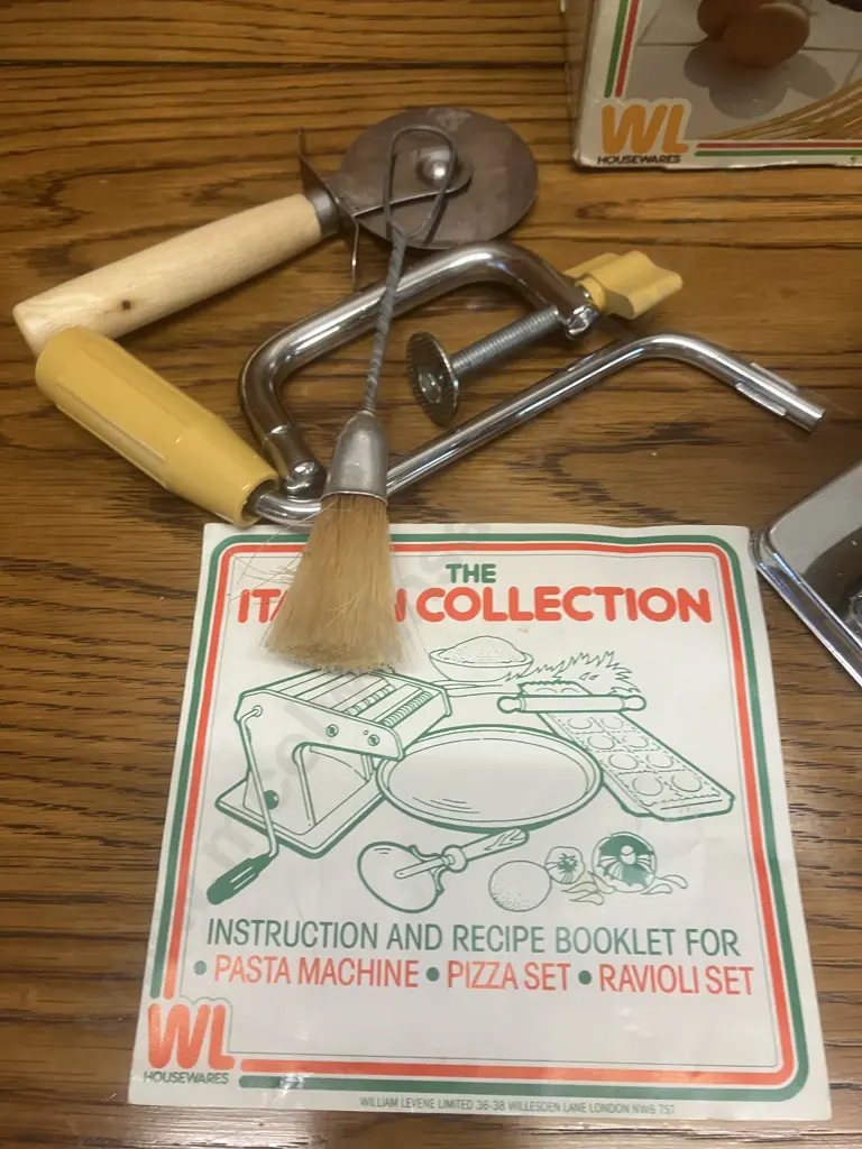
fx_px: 930
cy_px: 574
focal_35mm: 28
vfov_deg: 63.4
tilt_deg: -64.0
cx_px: 431
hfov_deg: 49.7
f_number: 1.8
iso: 100
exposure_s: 1/50
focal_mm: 3.99
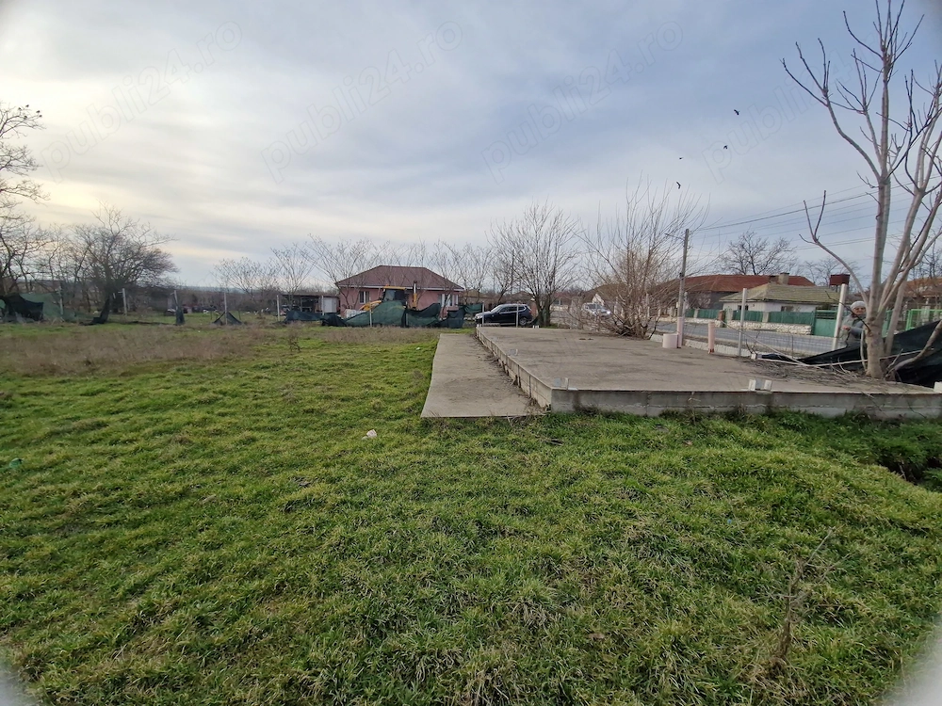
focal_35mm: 13
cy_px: 353
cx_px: 471
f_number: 2.2
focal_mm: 2.2
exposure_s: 1/1268
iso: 50
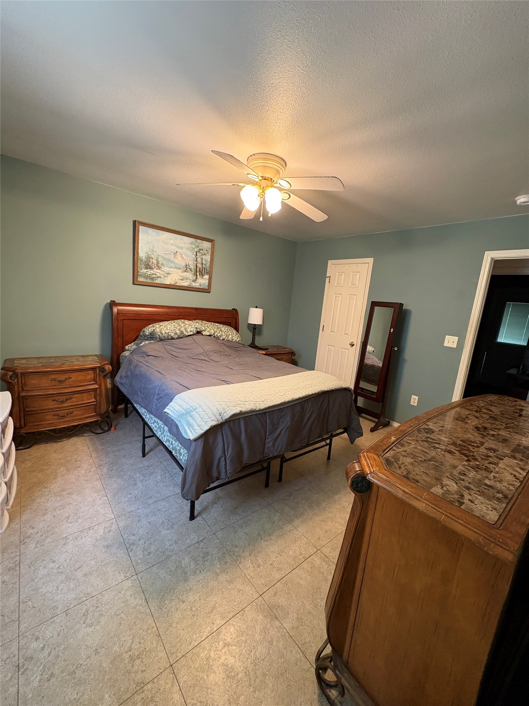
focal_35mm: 14
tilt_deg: -9.9
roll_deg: -5.2
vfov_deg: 102.1
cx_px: 264
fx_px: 285
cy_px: 353
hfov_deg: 85.7
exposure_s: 1/60
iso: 500
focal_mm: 2.22
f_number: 2.2
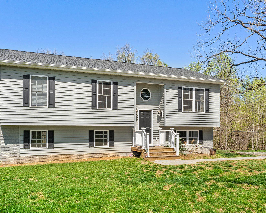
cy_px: 110
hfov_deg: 62.0
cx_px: 116
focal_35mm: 28
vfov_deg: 51.5
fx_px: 220
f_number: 13
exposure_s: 1/400
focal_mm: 24
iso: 250
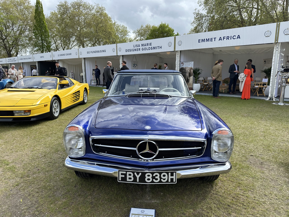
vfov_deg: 56.8
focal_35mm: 24
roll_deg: +0.4
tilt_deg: -9.8
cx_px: 144
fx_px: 200
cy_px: 108
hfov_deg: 71.6
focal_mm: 6.86
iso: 80
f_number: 1.78
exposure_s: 1/1227
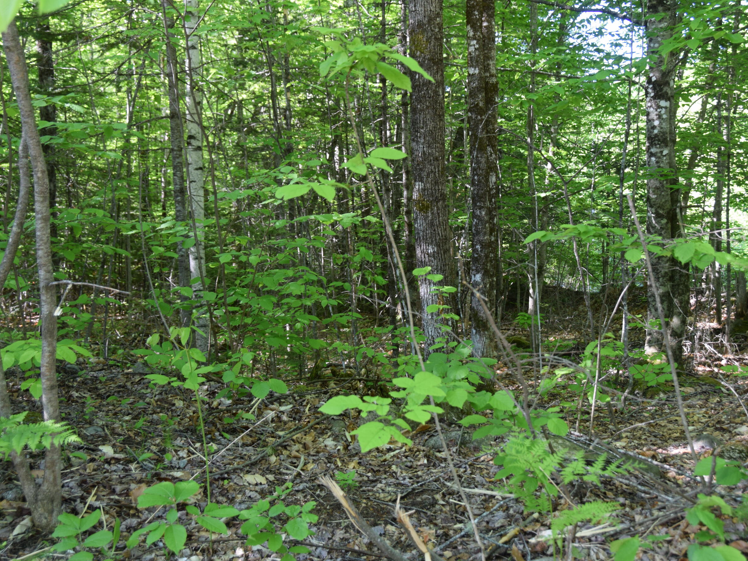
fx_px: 929
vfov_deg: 33.6
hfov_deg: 43.6
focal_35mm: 43
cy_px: 259
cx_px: 453
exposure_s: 1/100
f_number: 5
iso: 400
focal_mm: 24
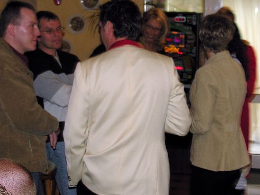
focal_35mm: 88
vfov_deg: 16.8
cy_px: 69
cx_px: 114
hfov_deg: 22.2
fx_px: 661
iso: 100
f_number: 3.2
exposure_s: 1/60.1
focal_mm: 15
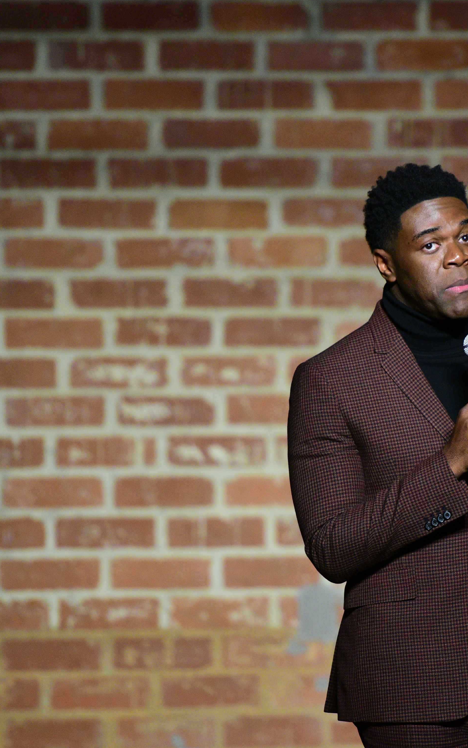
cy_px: 406
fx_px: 7550
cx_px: 414
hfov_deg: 3.5
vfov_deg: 5.7
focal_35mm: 370
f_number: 2.8
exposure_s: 1/400
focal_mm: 200
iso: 2000
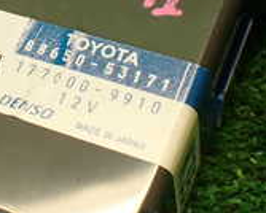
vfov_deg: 13.6
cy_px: 2
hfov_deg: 16.7
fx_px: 883
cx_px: -13
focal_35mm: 112
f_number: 2.4
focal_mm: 5.79
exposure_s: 1/40
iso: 200
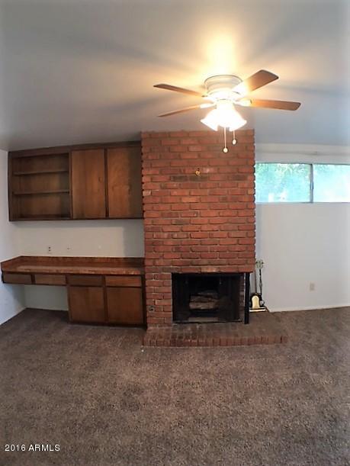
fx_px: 391
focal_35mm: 29
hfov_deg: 48.3
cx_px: 175
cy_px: 233
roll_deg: -1.5
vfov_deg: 61.6
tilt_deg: -4.1
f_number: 2.2
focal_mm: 4.15
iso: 64
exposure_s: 1/15
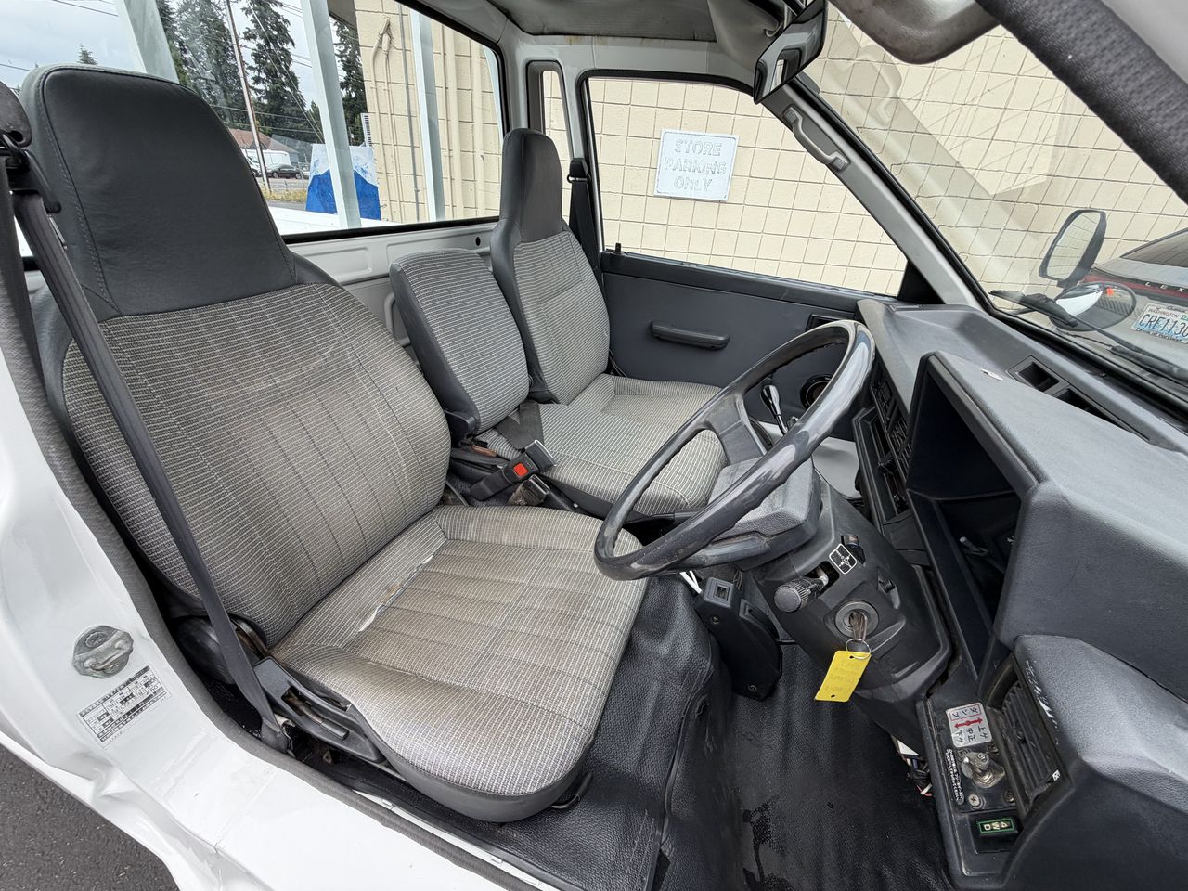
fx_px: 480
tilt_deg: -28.3
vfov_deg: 85.7
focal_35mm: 14
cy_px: 446
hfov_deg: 102.1
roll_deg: -4.6
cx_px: 594
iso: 40
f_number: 2.2
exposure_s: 1/136
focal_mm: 2.22
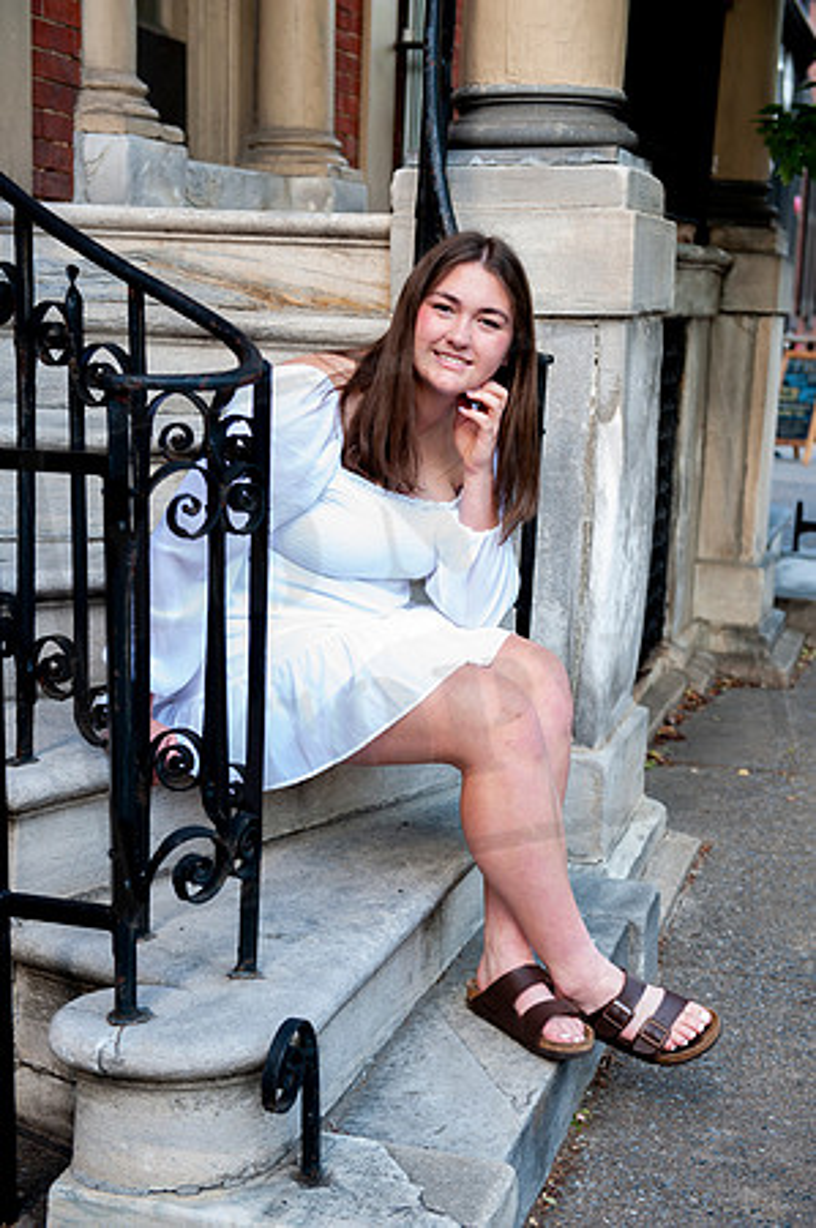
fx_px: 1874
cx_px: 408
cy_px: 614
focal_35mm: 55
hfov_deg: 24.6
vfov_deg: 36.3
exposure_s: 1/60
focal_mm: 55
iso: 400
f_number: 4.5
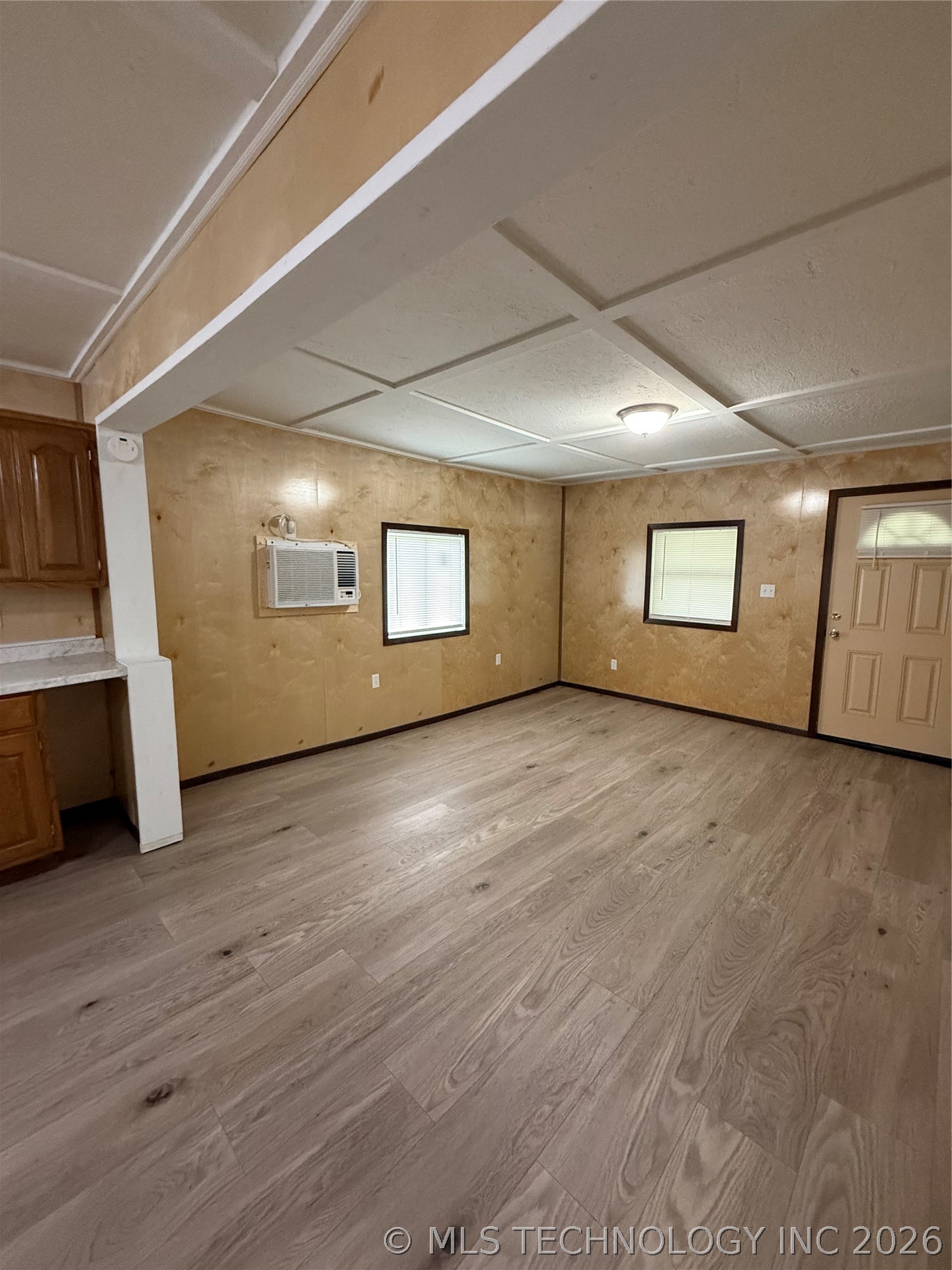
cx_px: 476
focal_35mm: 14
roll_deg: -0.8
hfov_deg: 85.7
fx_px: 513
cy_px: 635
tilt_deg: -6.6
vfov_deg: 102.1
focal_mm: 2.22
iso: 640
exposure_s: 1/60
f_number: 2.2
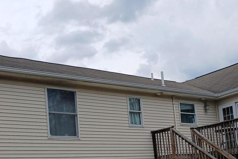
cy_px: 148
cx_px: 150
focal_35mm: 64
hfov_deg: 31.3
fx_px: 423
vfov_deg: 20.8
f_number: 1.8
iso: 20
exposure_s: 1/690
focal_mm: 3.98
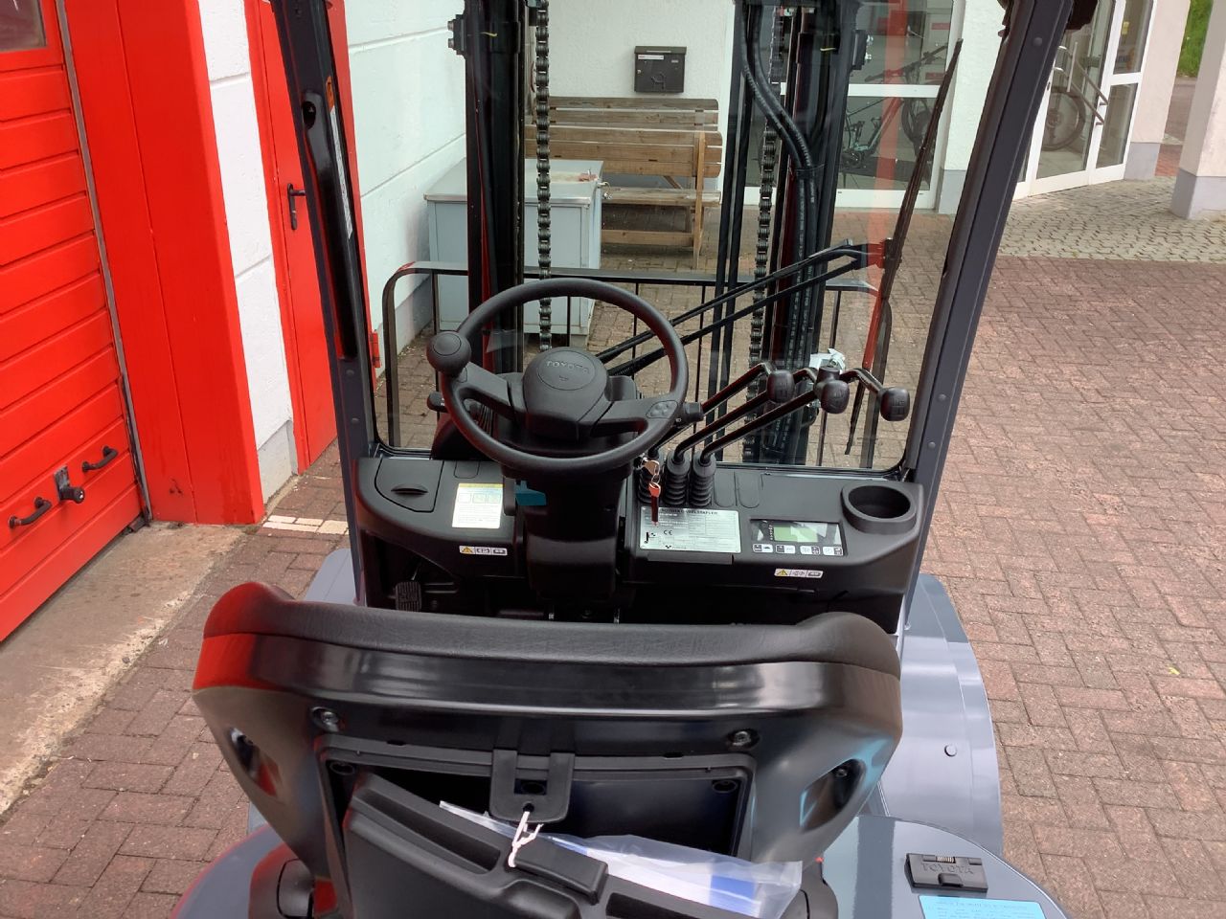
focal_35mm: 31
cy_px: 460
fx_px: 1098
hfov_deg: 58.4
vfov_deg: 45.4
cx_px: 613
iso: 25
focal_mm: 3.3
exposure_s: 1/120
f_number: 2.4
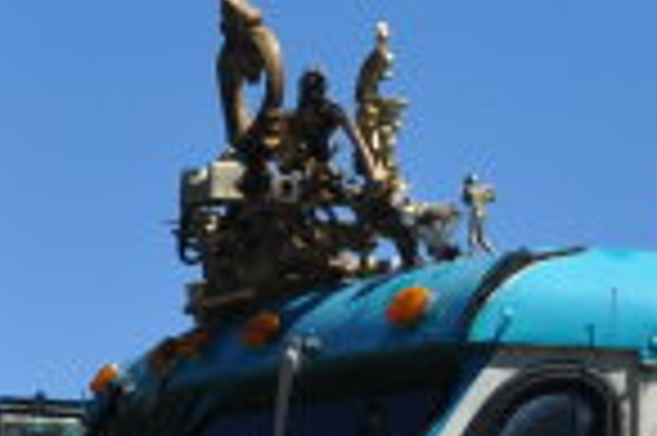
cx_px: 1224
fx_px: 4887
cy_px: 733
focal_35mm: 268
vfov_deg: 5.1
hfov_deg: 7.4
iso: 200
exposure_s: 1/500
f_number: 11
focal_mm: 29
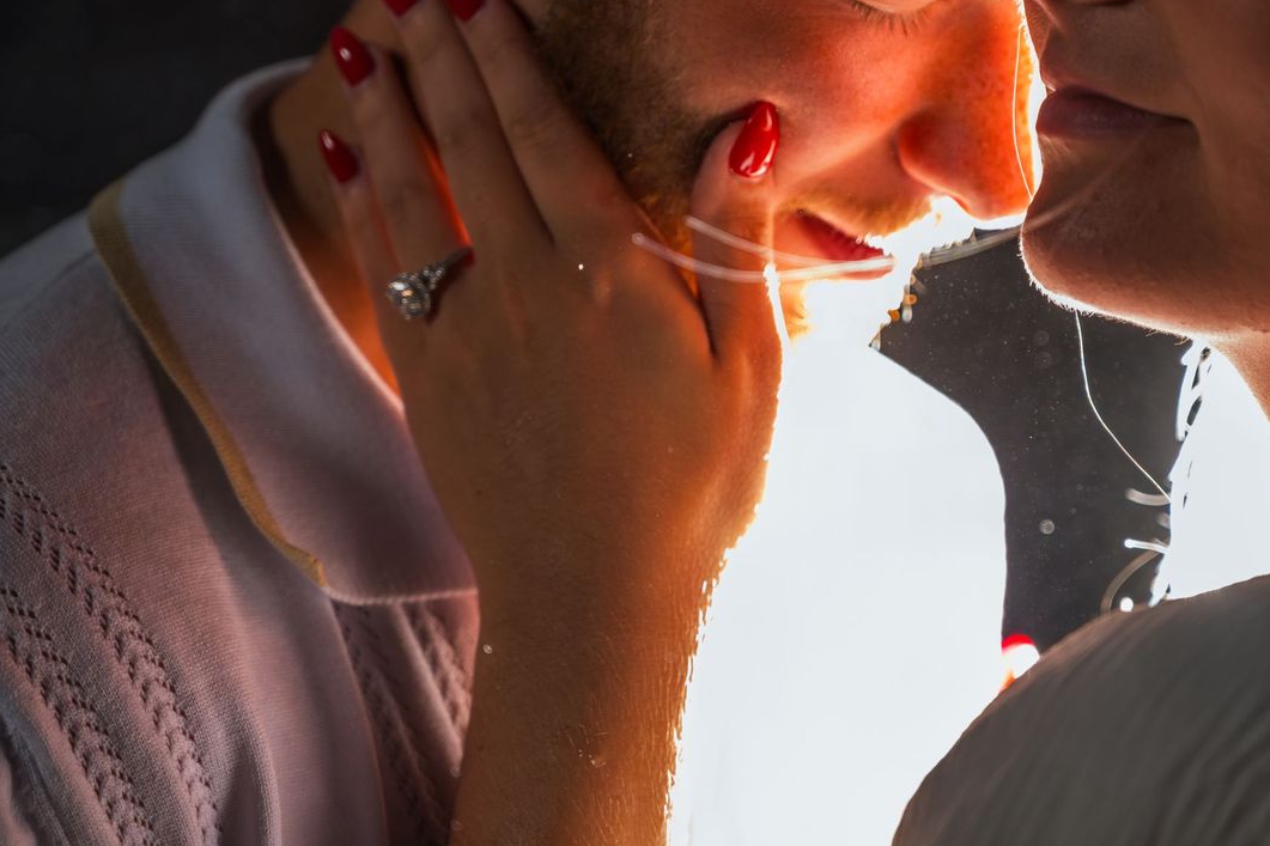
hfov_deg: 20.6
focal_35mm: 99
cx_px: 767
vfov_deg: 13.8
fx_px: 3492
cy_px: 323
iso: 800
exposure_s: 1/200
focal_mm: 70
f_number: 4
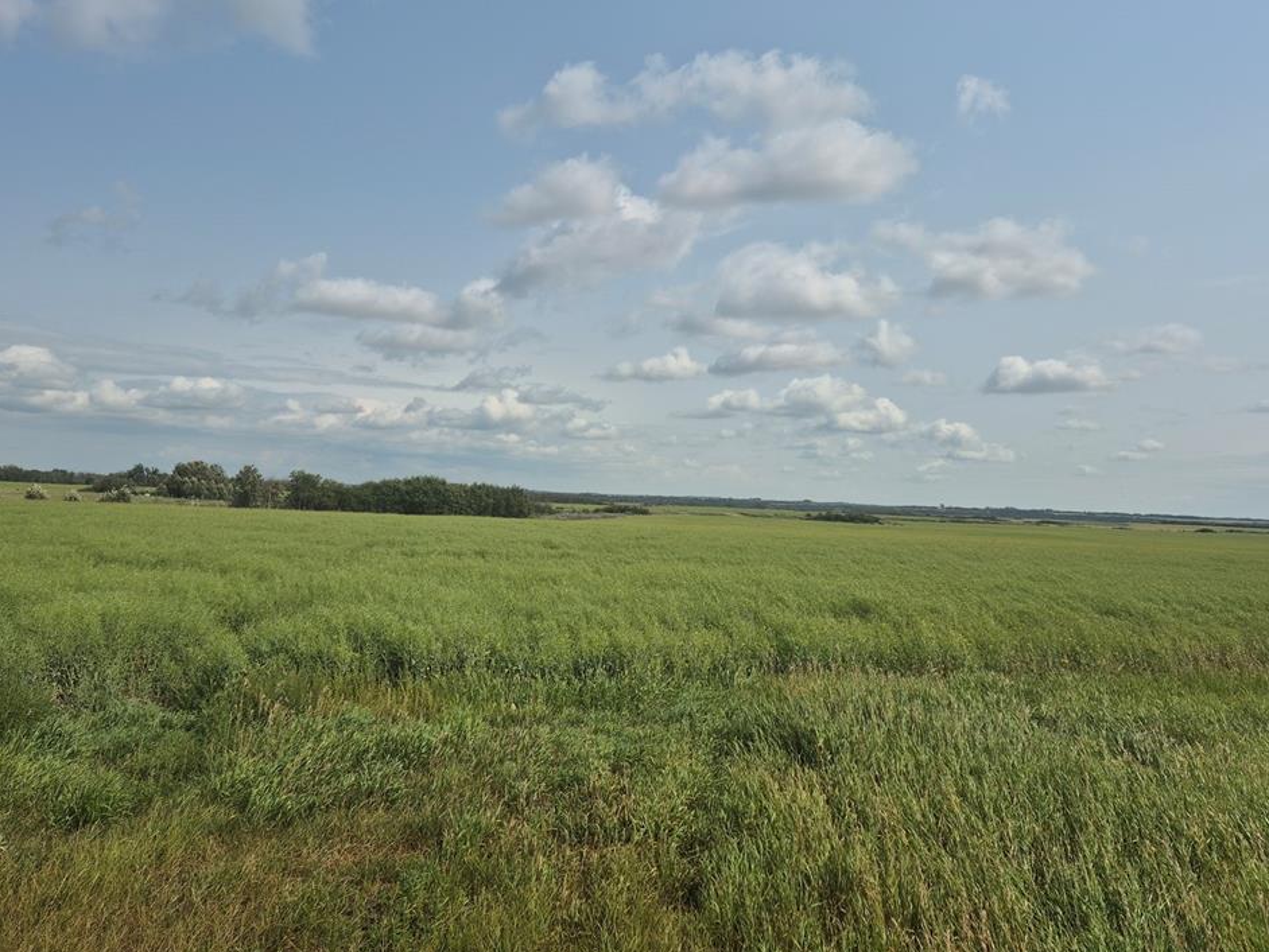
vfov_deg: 54.9
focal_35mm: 25
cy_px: 473
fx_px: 917
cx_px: 622
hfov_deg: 69.4
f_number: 1.8
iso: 25
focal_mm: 5.4
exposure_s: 1/4544
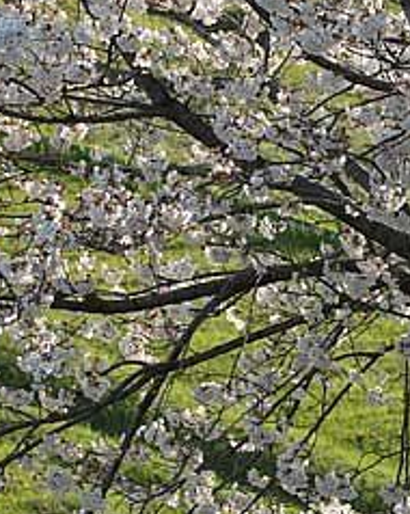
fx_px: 8535
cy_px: 242
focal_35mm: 562
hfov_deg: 2.7
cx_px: 496
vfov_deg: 3.4
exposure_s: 1/250
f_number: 5
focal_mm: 95
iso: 125
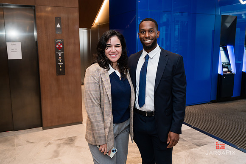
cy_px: 79
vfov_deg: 39.5
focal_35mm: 33
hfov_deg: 56.7
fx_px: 228
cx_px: 123
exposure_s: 1/160
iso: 640
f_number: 4
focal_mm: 32
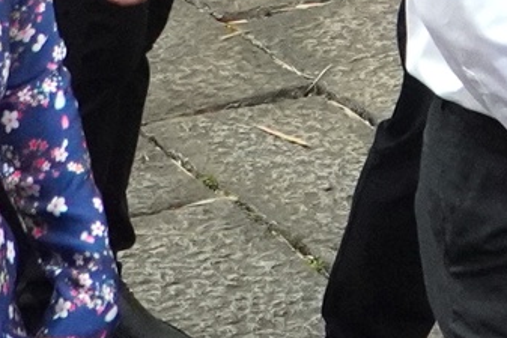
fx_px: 4494
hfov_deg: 6.5
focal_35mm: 319
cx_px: 382
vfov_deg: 4.1
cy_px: -807
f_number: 5.6
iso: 3200
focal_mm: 28
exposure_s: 1/2000
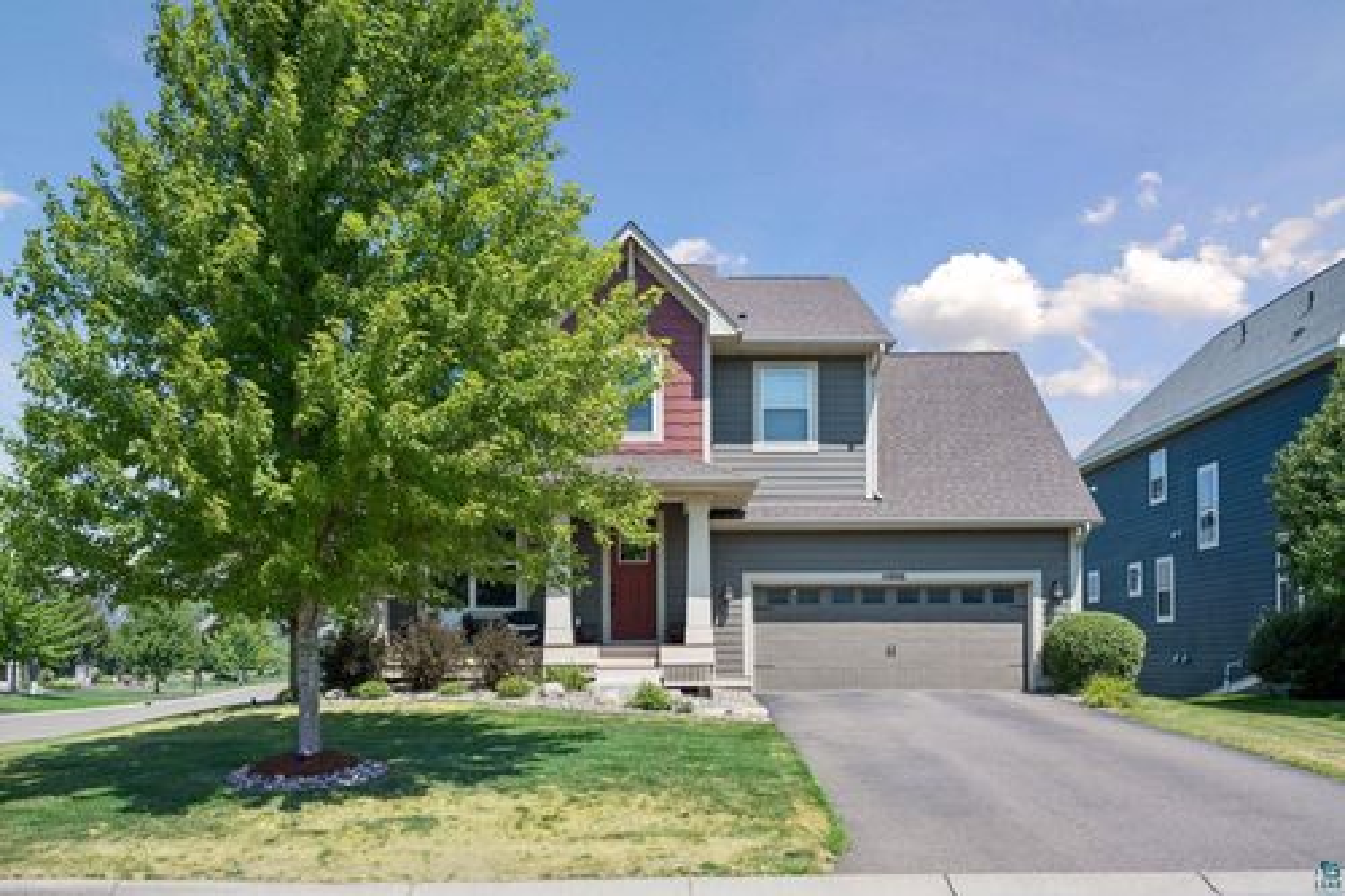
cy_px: 448
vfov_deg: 42.9
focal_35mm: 30
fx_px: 1139
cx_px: 672
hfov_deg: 61.1
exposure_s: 1/640
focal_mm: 30.5
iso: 400
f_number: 9
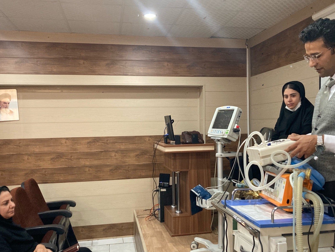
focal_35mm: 37
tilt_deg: -1.5
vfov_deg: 38.6
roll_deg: +0.8
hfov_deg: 50.0
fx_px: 358
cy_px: 138
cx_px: 193
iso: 320
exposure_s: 1/58
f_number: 1.8
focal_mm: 3.99
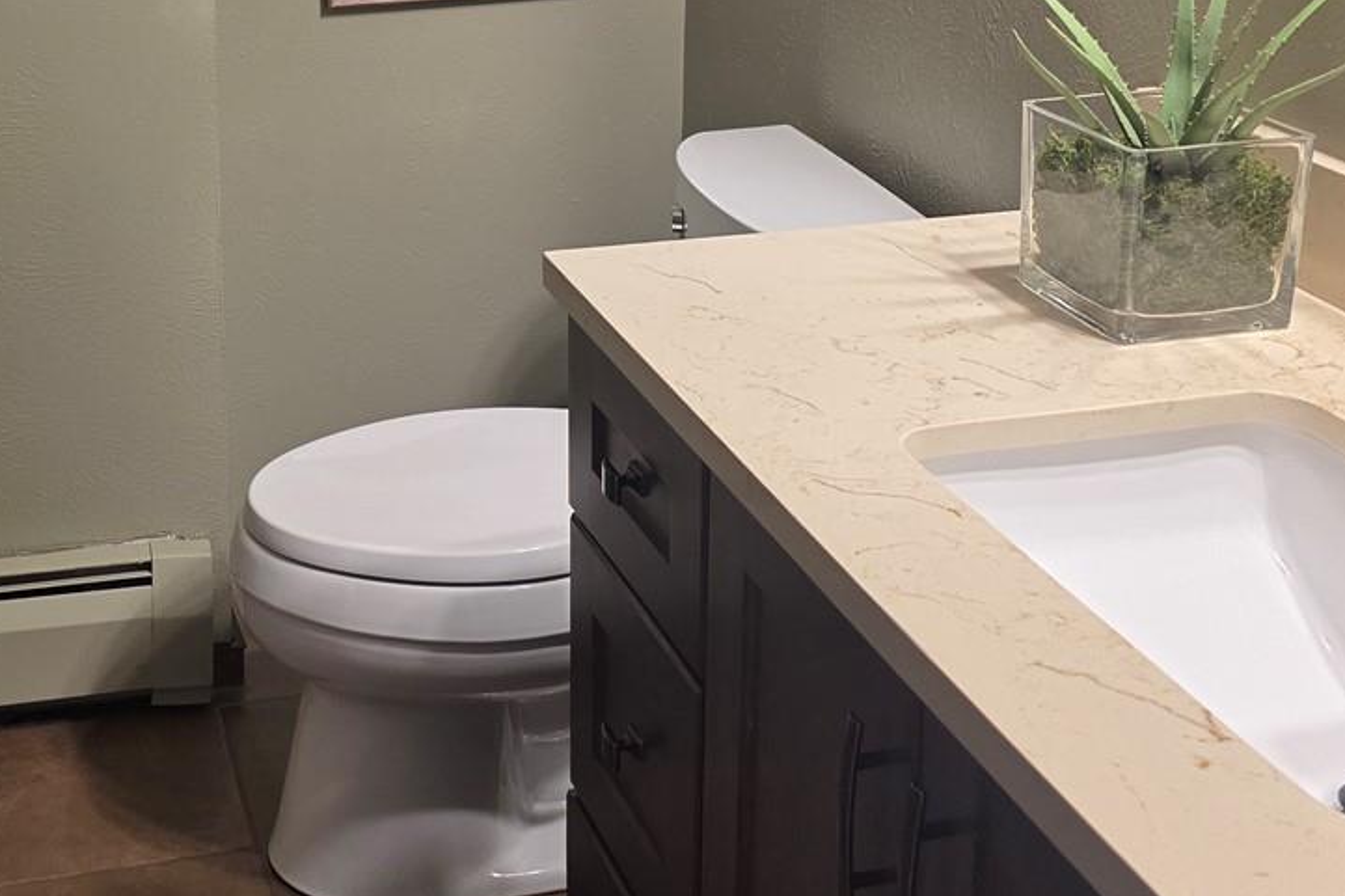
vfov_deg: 24.7
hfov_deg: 36.8
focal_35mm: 53
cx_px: 374
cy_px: 67
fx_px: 1980
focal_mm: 6.3
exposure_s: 1/120
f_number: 1.7
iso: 160
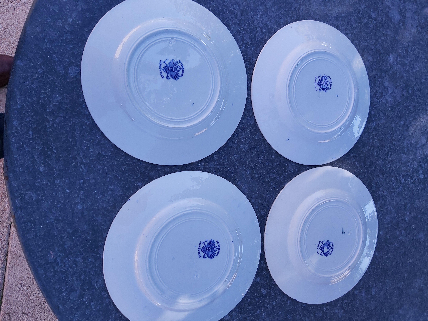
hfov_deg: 67.3
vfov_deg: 53.1
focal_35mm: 26
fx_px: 321
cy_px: 160
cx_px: 214
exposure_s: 1/534
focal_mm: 3.92
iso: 64
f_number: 1.7
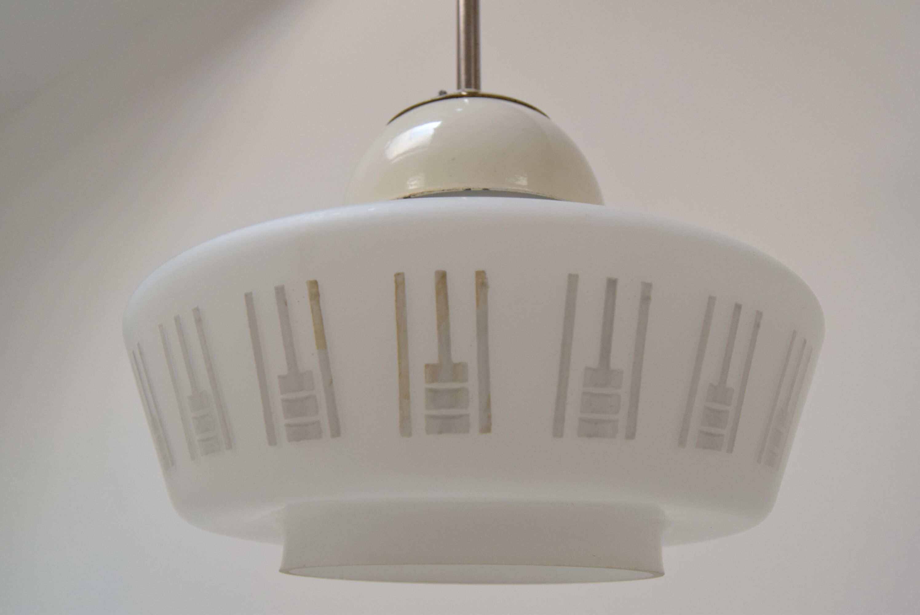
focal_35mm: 34
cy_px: 308
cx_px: 460
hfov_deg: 55.1
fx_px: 882
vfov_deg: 38.4
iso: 1600
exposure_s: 1/250
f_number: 8
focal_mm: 23
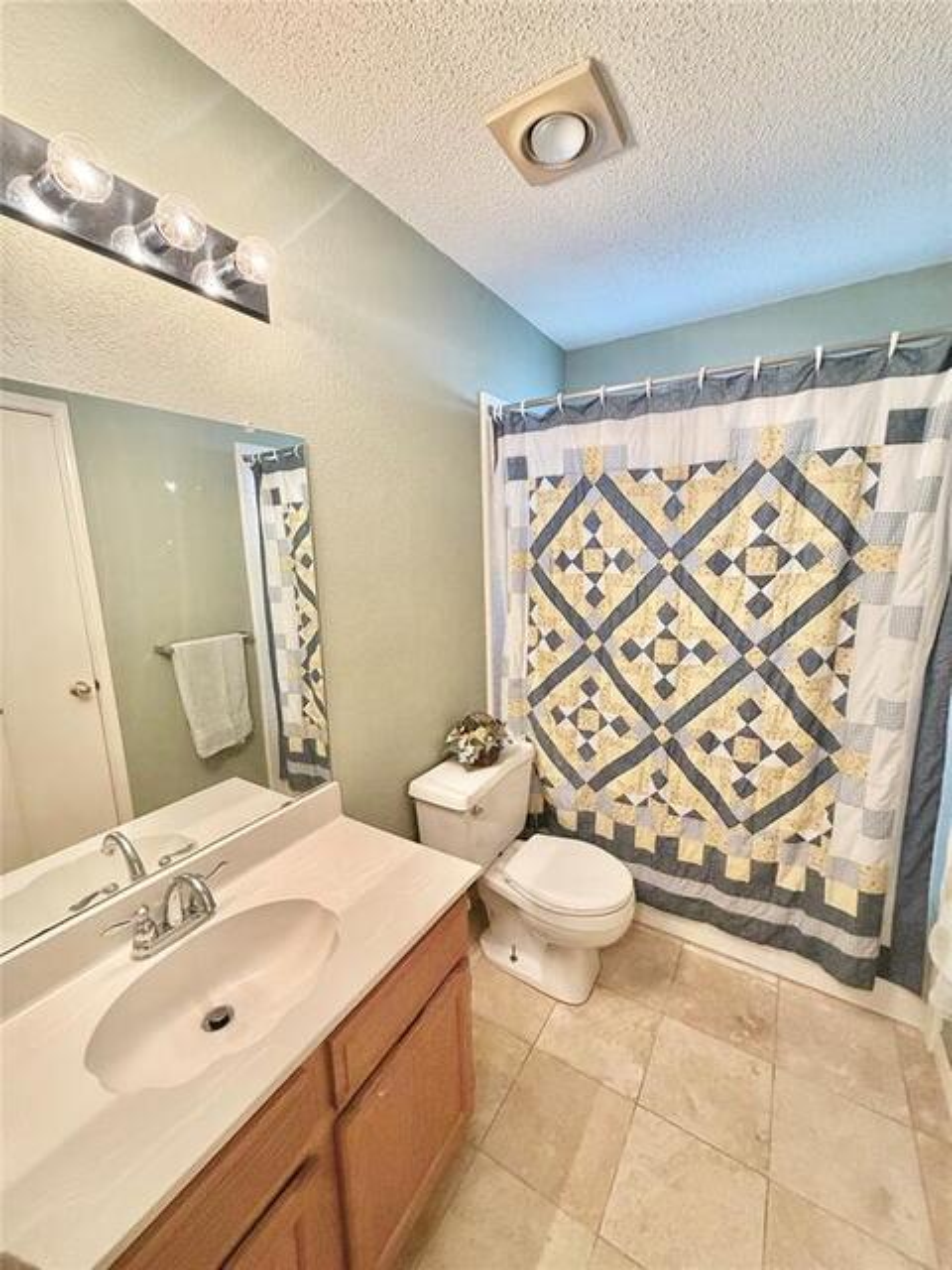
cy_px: 635
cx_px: 476
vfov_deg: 102.1
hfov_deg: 85.7
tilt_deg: -10.2
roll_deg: +0.9
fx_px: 513
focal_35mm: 14
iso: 320
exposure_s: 1/60
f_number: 2.2
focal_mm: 2.22
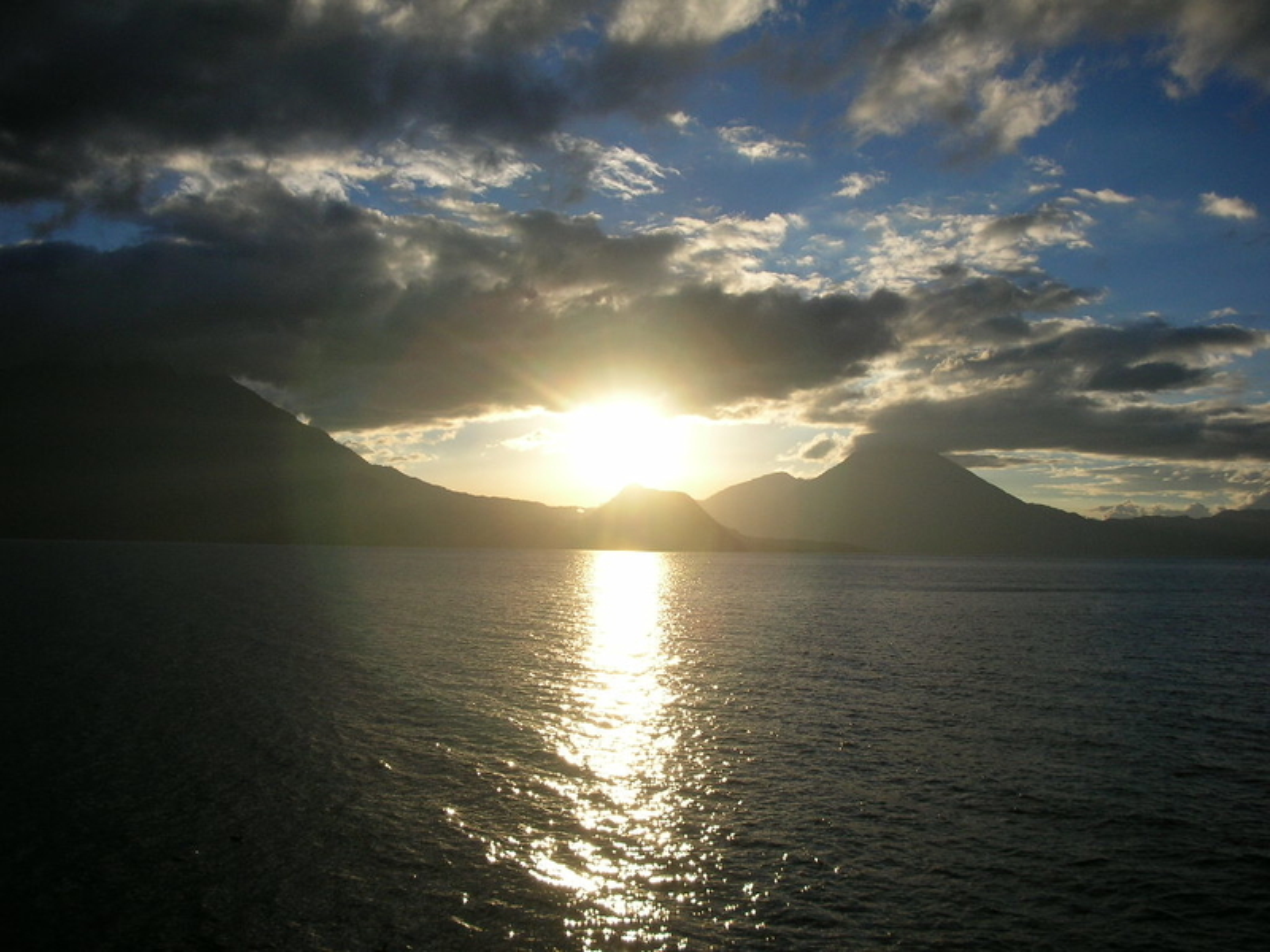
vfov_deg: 40.7
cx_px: 635
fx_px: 1284
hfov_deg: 52.6
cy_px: 476
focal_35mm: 35
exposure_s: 1/250
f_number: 8.5
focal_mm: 5.8
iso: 50
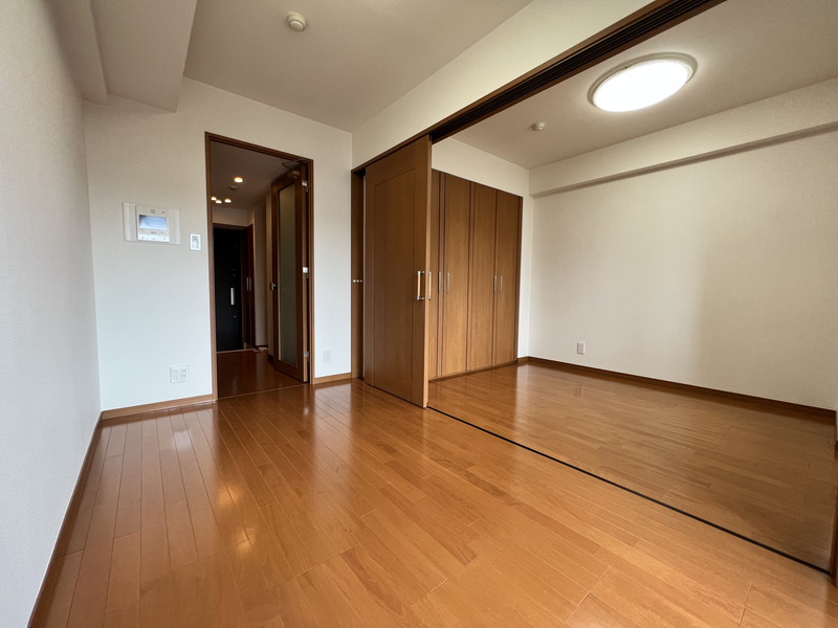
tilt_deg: -3.7
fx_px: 315
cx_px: 419
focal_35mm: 13
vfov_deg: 89.9
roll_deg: -0.9
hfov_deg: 106.2
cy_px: 314
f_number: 1.8
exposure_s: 1/100
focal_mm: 1.57
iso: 100
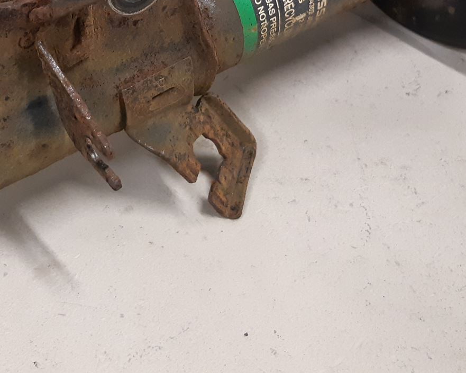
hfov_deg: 31.9
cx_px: 212
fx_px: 814
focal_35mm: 59
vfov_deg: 25.1
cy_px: 48
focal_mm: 3.93
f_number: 1.7
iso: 250
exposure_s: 1/50
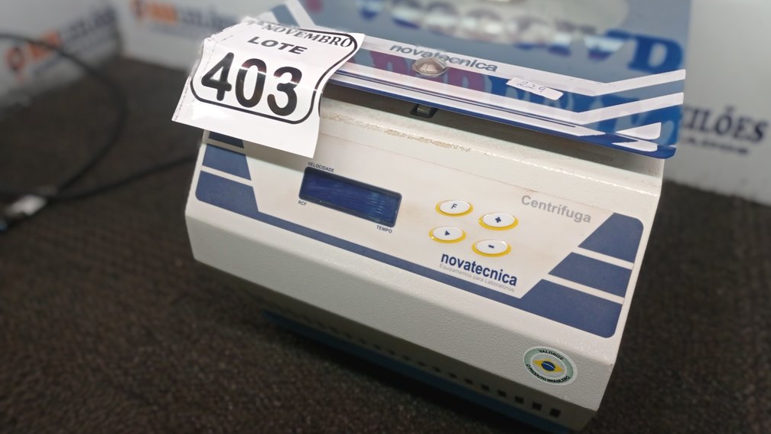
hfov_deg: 62.6
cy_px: 149
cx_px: 391
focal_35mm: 31
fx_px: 634
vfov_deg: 37.4
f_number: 1.79
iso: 158
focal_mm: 4.7
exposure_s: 1/60
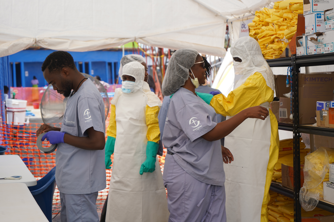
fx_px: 649
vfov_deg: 19.5
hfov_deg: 28.8
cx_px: 167
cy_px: 111
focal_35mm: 70
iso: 100
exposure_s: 1/250
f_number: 5.6
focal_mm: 70
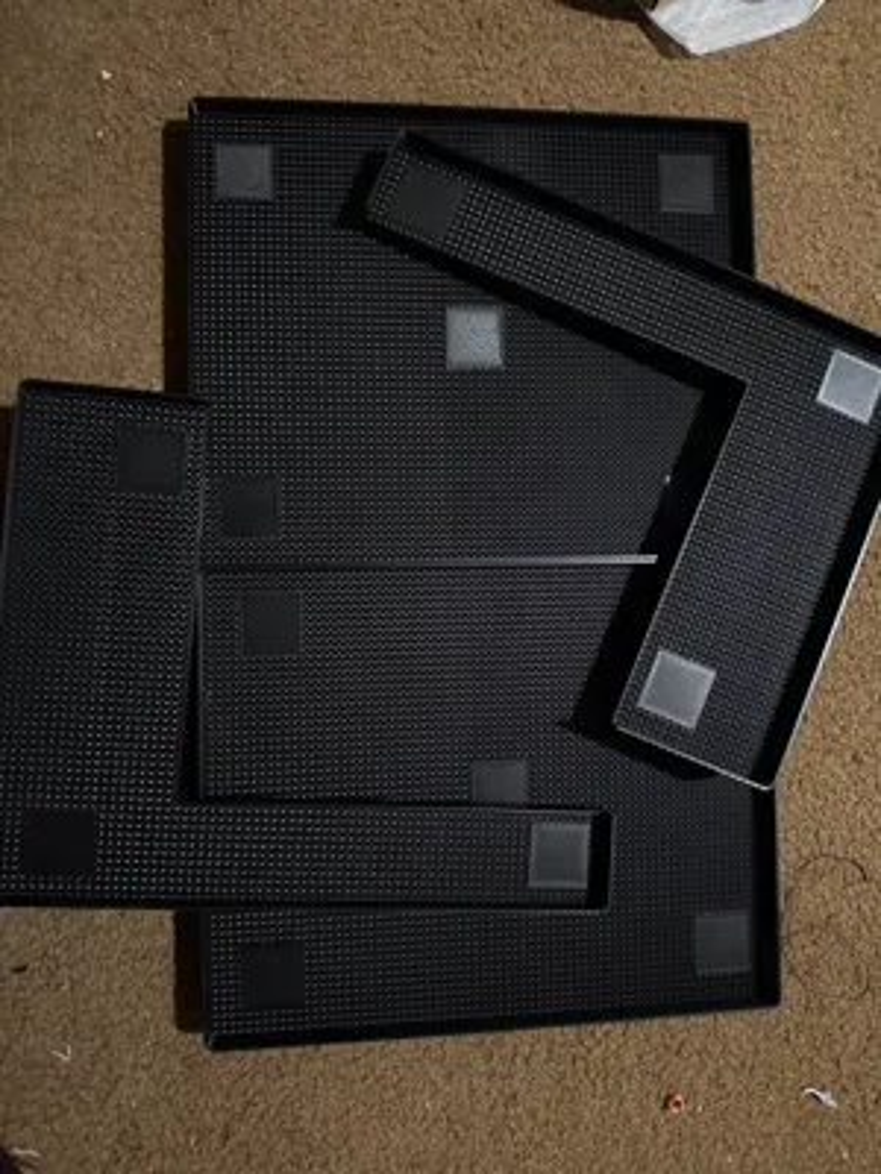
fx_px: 814
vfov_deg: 71.6
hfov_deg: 56.8
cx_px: 440
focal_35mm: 24
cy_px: 587
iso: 1600
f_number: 1.78
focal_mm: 6.76
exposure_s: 1/20
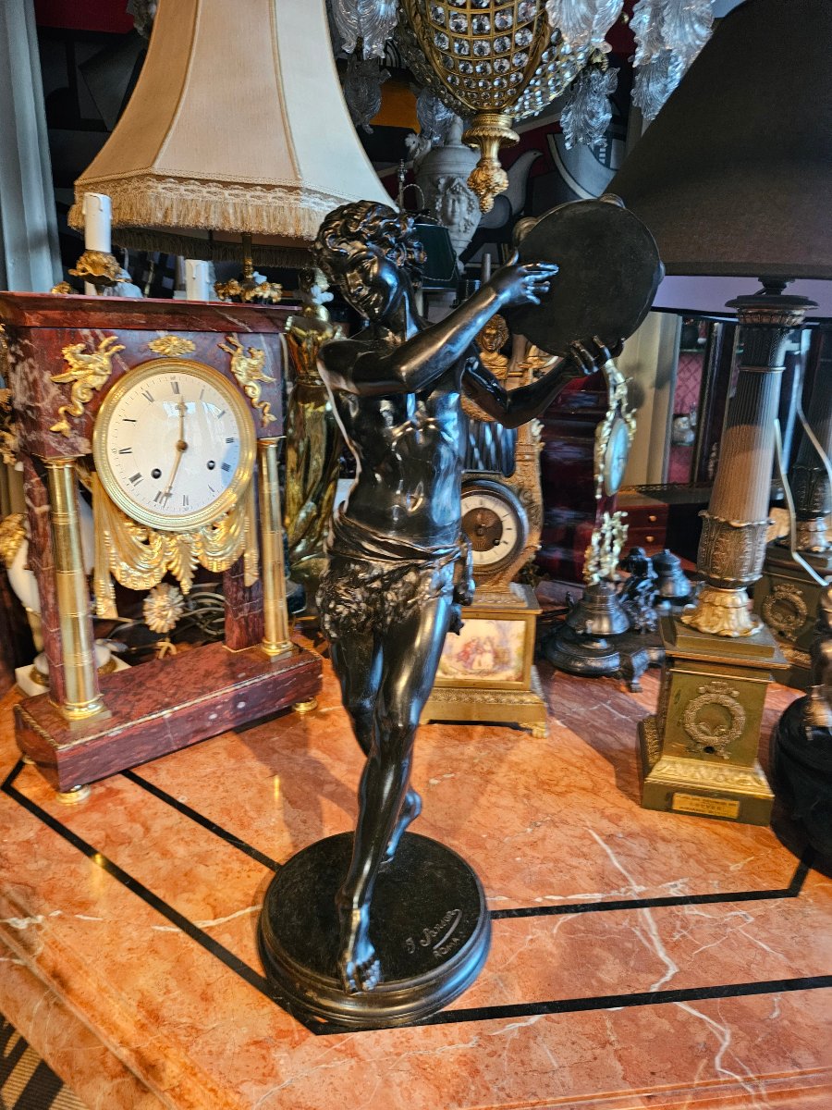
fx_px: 737
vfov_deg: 73.9
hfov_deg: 58.9
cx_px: 416
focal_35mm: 23
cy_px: 555
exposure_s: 1/33.3
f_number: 1.8
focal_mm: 5.4
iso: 500
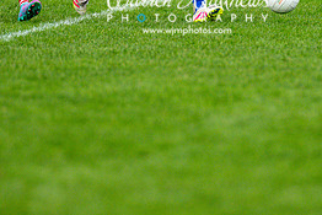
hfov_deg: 2.1
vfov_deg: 1.4
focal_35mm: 996
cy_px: -21
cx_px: 187
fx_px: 8913
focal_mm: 300
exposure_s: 1/6400
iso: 900
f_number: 2.8
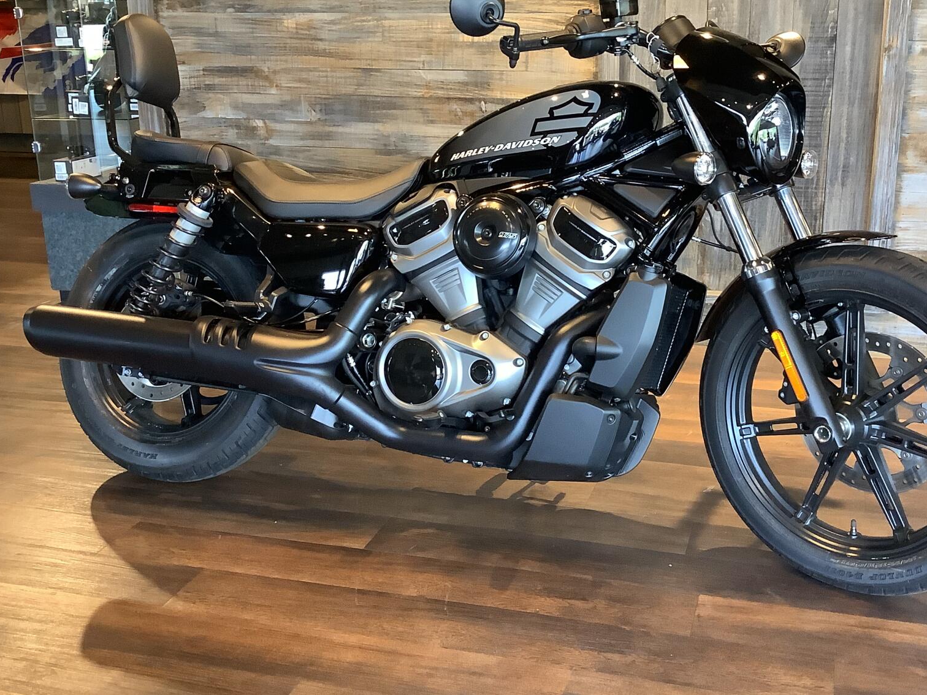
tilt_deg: -17.0
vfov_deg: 35.1
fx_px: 1098
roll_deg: +0.7
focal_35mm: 41
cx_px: 521
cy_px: 302
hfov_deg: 45.7
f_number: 2.4
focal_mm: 3.3
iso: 250
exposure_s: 1/50
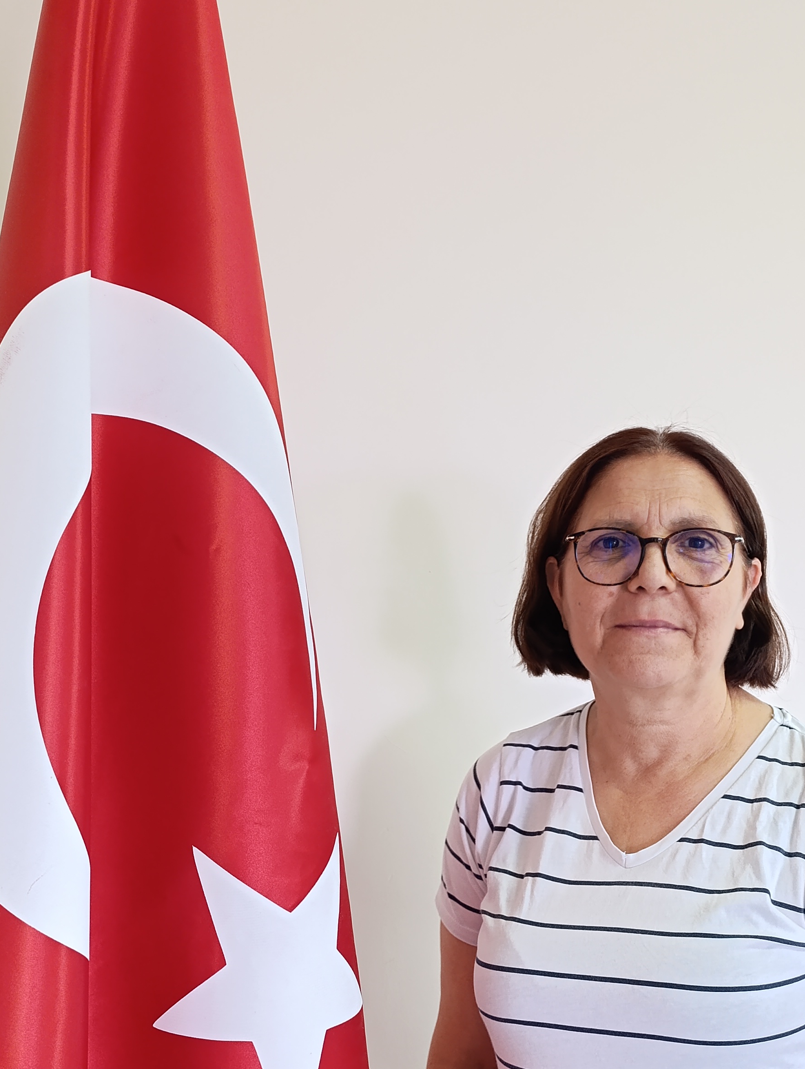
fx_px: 1237
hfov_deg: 36.0
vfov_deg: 46.6
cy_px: 615
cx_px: 442
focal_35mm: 40
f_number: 1.6
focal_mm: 6.14
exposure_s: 1/100
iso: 1000
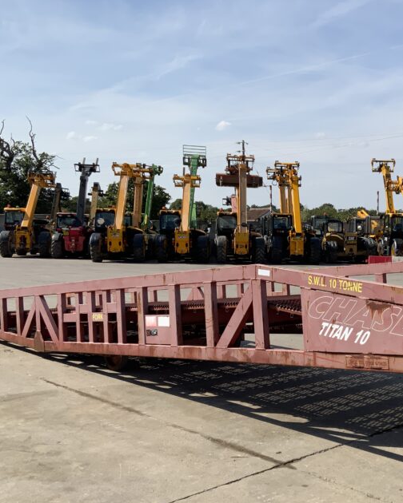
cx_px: 319
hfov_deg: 31.9
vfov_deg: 40.3
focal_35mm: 46
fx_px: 686
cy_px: 279
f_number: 1.8
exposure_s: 1/2667
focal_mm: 3
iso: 20
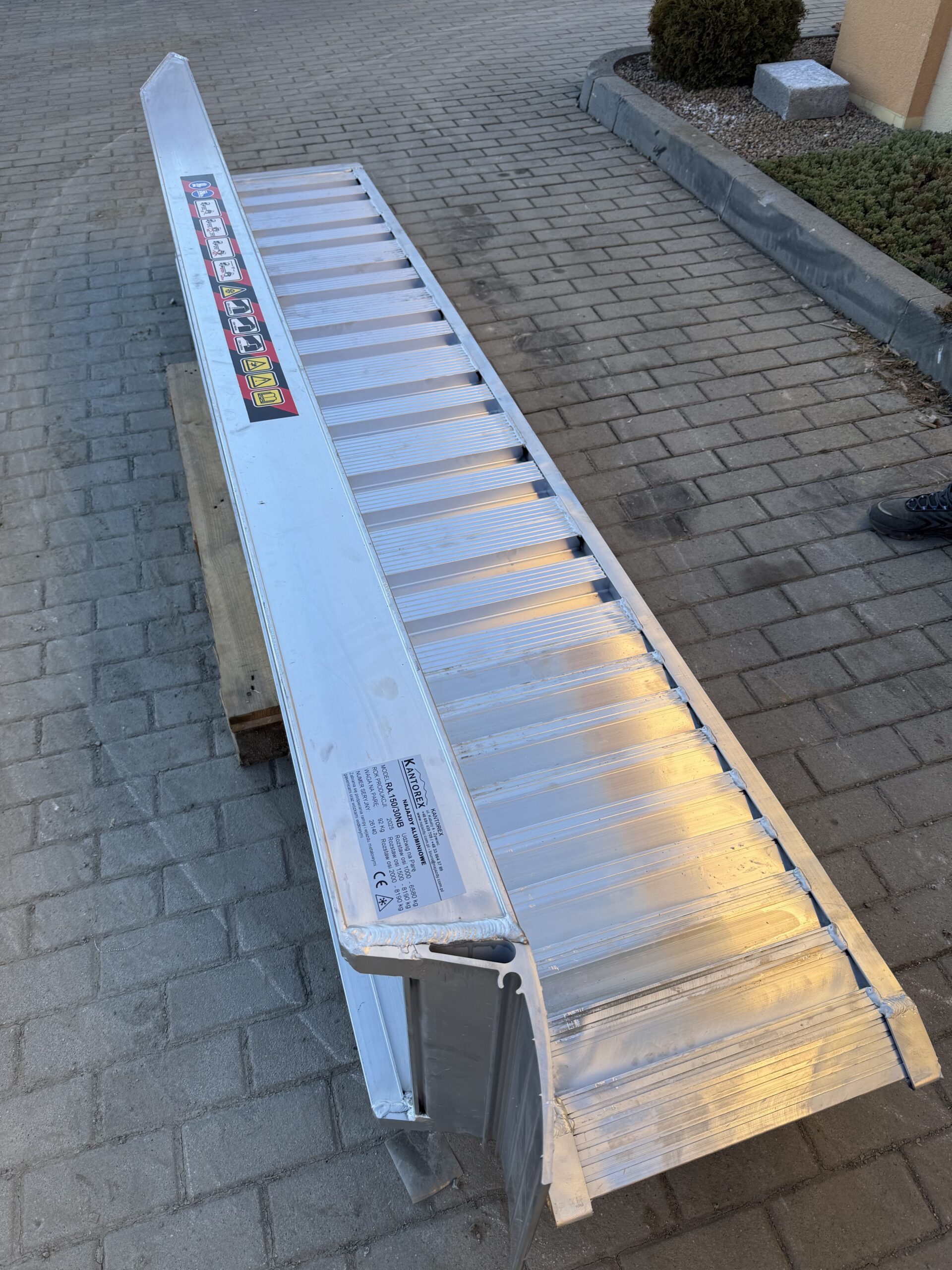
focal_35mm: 24
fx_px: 880
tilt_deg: -45.3
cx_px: 476
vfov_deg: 71.6
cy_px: 635
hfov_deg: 56.8
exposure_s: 1/1250
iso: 80
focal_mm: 6.76
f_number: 1.78
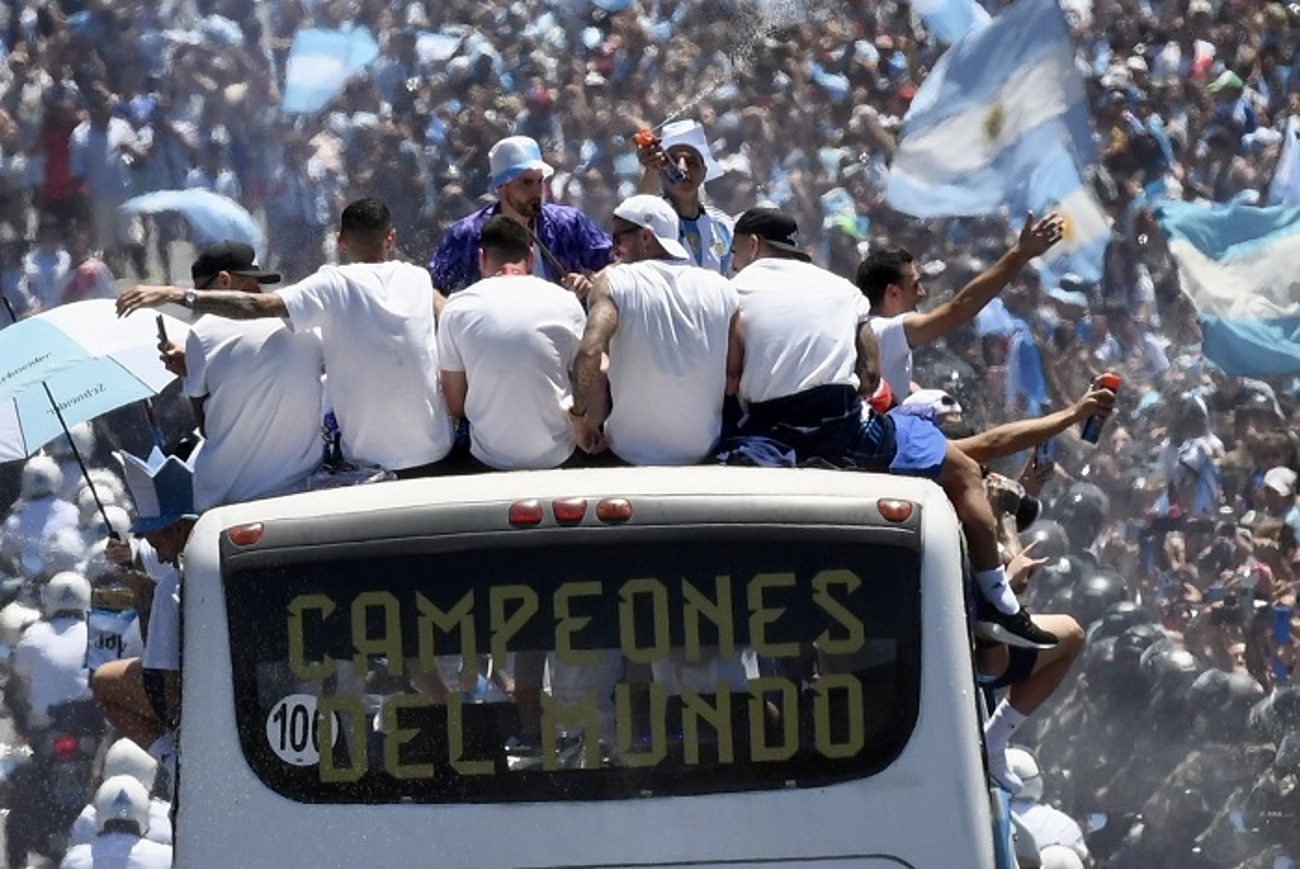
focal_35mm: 262
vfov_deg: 5.2
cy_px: 434
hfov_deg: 7.8
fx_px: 9487
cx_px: 650
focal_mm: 175
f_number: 4
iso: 400
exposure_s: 1/4000
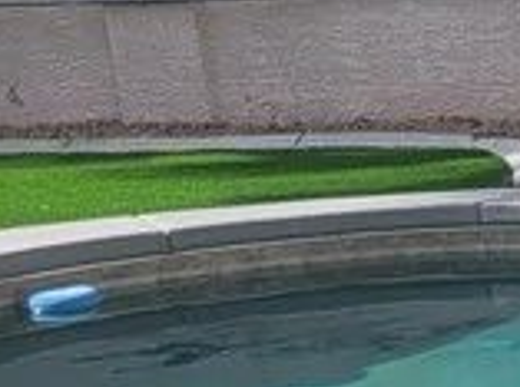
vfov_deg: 8.7
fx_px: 2548
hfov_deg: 9.0
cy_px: 367
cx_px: 1666
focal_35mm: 170
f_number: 1.8
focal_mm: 5.4
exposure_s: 1/2175
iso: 40
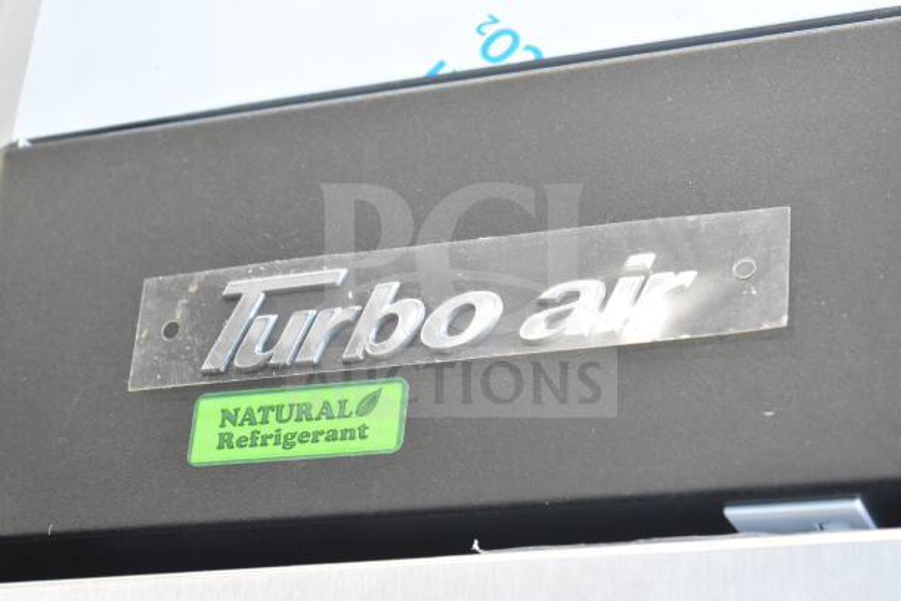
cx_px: 450
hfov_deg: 24.6
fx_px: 2065
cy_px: 300
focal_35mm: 82
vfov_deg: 16.6
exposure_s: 1/100
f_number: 5.6
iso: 5600
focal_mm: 55
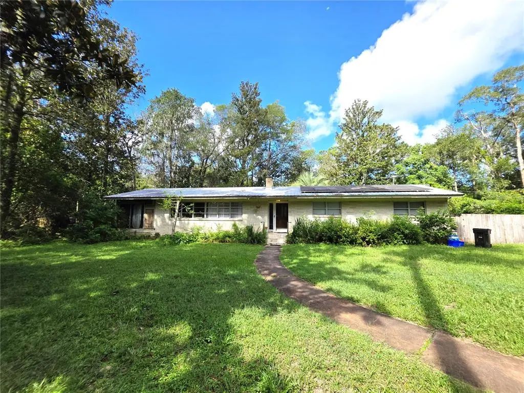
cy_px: 196
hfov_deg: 106.2
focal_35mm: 13
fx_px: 197
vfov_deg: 89.9
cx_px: 262
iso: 40
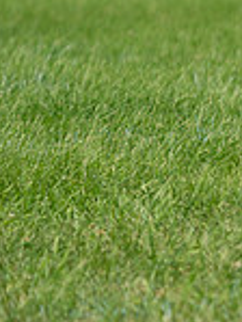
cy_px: 100
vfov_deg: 2.7
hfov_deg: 2.0
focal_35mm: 747
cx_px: 506
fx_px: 6953
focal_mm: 200
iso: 800
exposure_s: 1/4000
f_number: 5.6
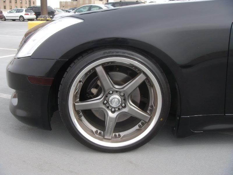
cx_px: 116
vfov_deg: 37.7
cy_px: 88
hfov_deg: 49.0
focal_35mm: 38
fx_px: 256
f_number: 5.7
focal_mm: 6.4
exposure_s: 1/137
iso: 64
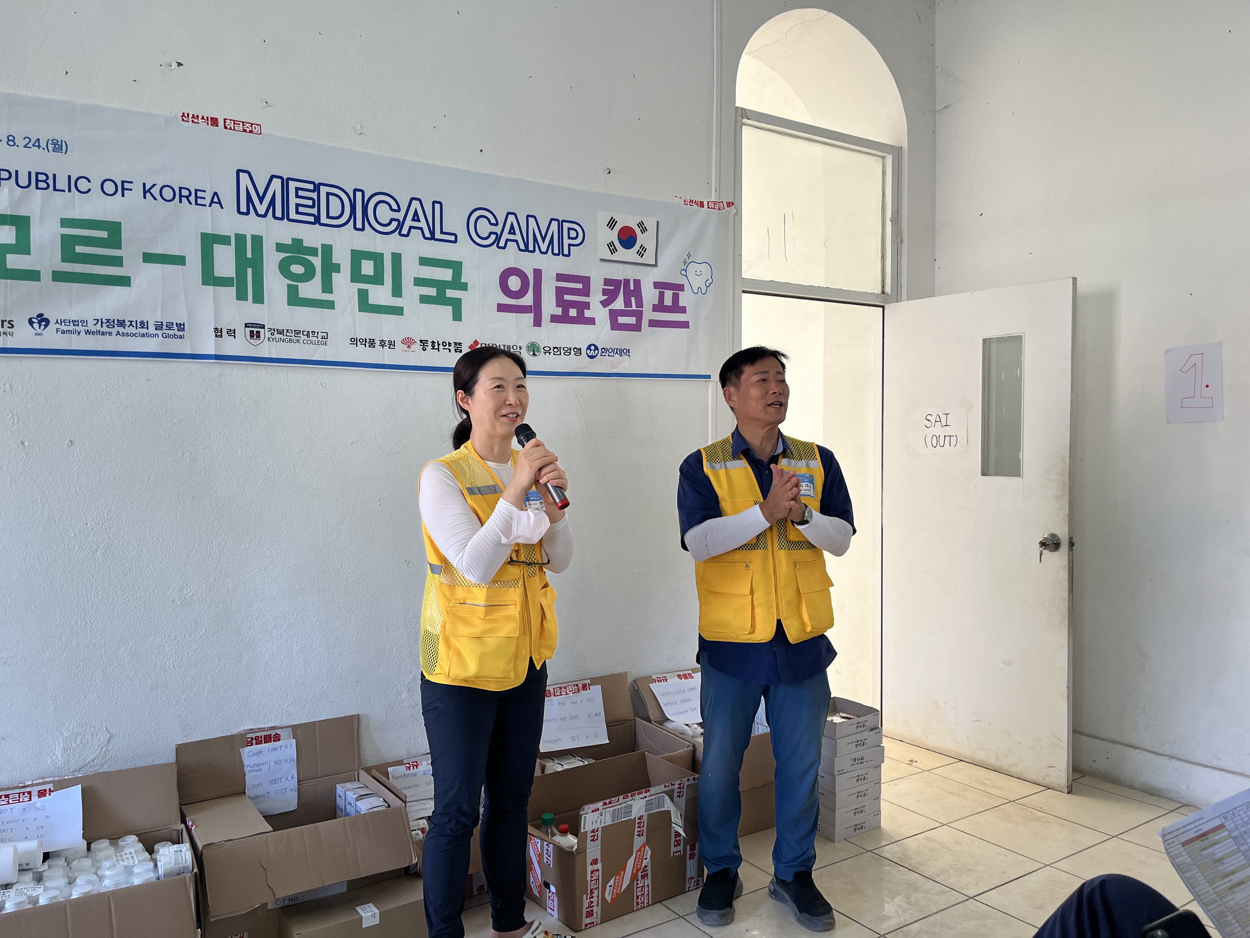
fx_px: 939
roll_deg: -0.1
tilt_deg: -0.8
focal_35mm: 26
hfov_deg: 67.3
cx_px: 625
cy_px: 469
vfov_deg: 53.1
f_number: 1.6
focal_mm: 5.1
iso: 64
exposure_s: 1/100
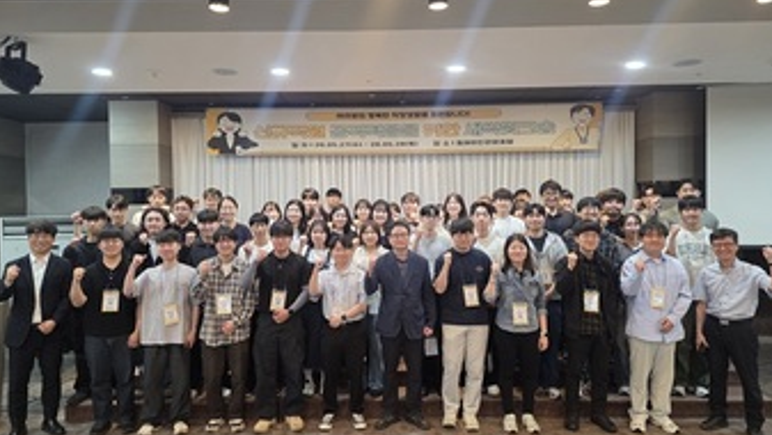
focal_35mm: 26
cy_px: 220
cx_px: 383
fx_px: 533
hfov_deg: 71.9
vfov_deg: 44.5
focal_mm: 6.3
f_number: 1.7
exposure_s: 1/120
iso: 500
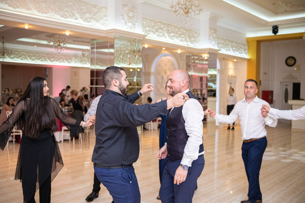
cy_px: 102
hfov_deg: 54.4
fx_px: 297
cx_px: 152
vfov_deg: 37.9
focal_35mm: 35
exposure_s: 1/125
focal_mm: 23
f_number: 1.8
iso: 1000
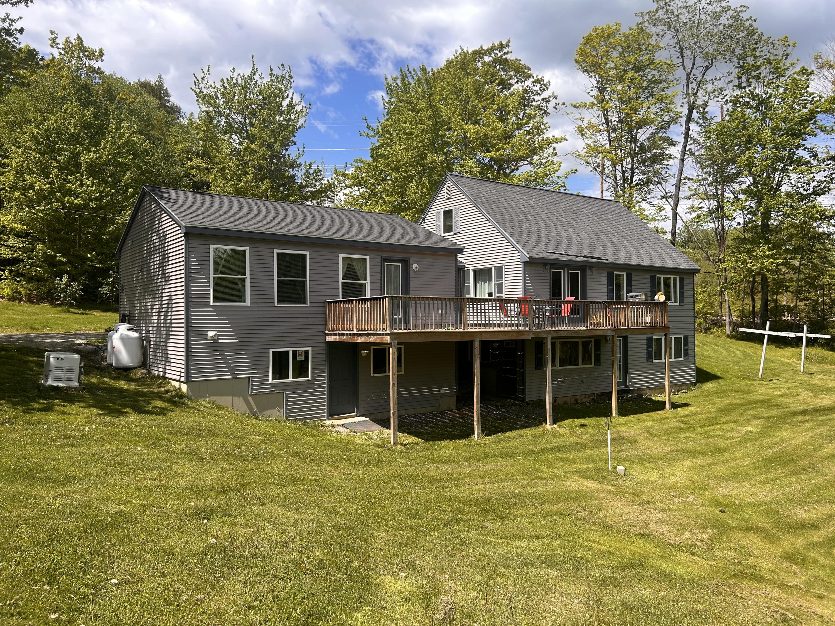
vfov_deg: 53.1
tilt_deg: -0.1
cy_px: 313
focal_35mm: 26
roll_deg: +0.9
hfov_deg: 67.3
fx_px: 627
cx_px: 418
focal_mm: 5.7
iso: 50
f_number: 1.5
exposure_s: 1/2841
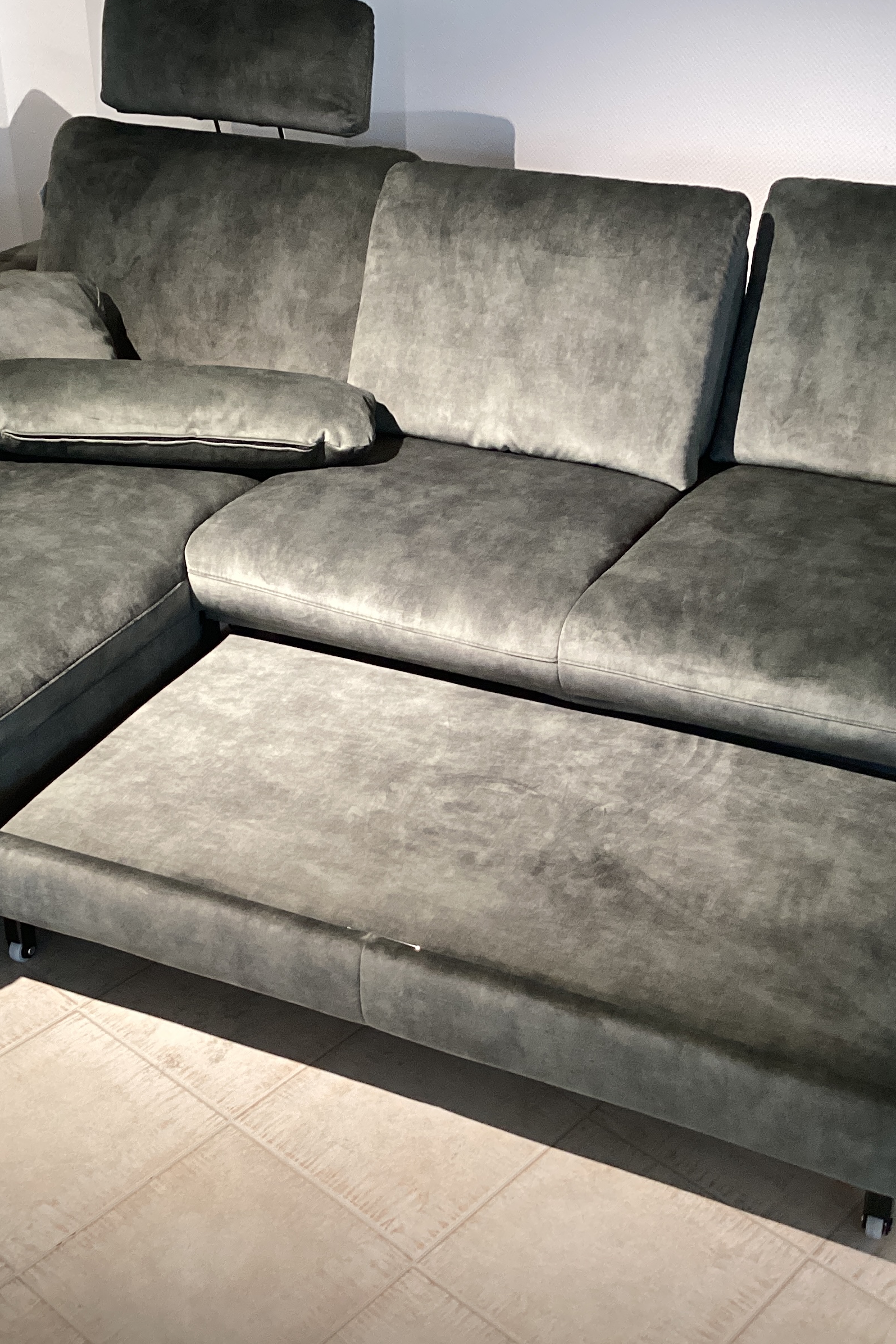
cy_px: 679
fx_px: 1642
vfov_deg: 44.5
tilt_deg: -28.5
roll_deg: +0.5
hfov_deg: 30.5
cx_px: 429
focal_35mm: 44
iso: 250
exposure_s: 1/50
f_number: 2.4
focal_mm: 3.3
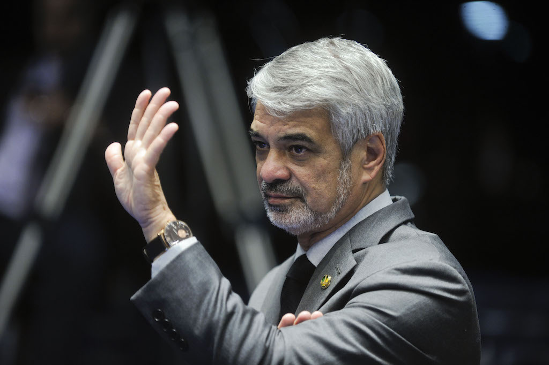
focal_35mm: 200
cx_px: 274
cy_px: 182
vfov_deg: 6.9
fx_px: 3049
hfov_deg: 10.3
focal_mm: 200
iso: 1600
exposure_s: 1/125
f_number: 5
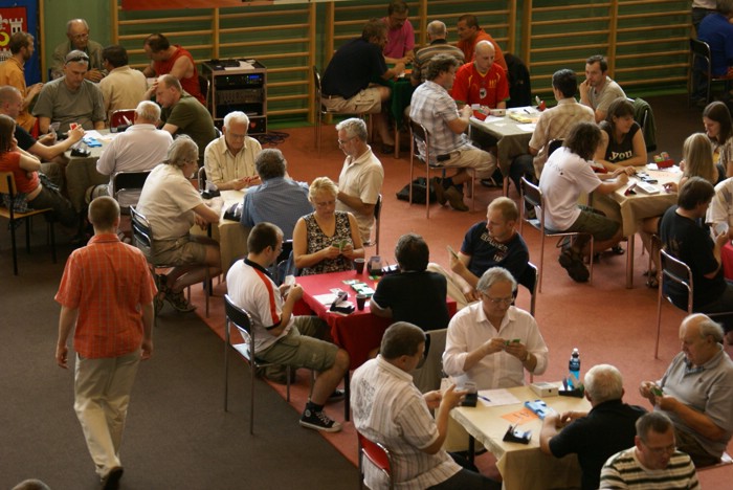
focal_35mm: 105
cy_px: 245
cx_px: 366
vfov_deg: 13.1
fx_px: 2140
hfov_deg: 19.4
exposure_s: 1/60
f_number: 5.6
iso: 400
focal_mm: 70
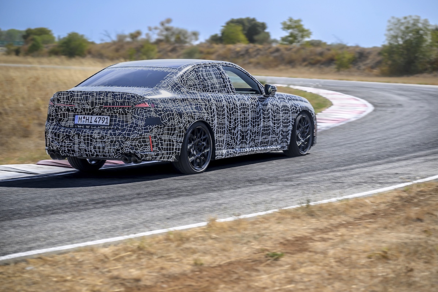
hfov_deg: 23.4
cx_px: 219
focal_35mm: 87
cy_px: 146
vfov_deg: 15.7
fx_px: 1058
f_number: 4
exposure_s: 1/250
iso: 125
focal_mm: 87
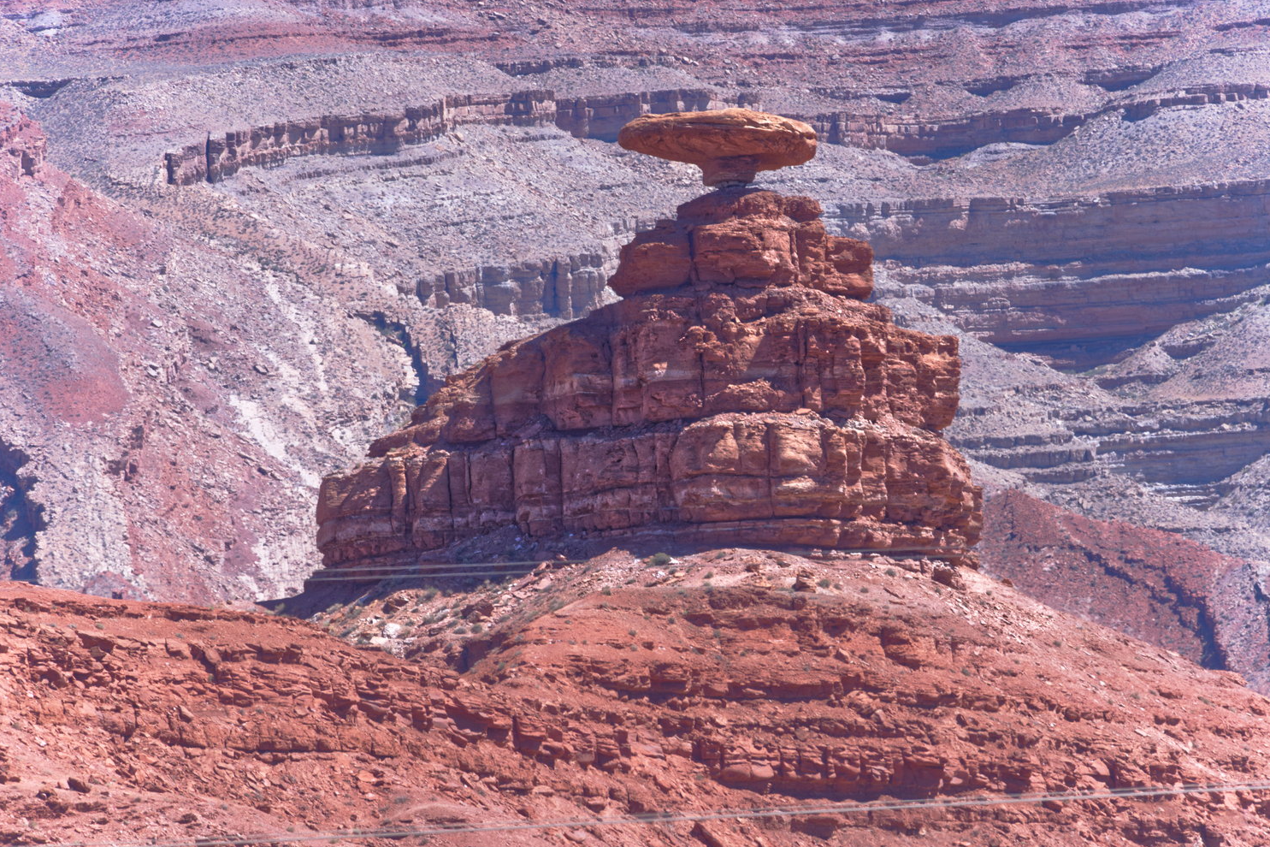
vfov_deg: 3.4
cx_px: 636
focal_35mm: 404
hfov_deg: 5.1
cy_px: 424
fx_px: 14251
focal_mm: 400
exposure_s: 1/400
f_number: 11
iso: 320
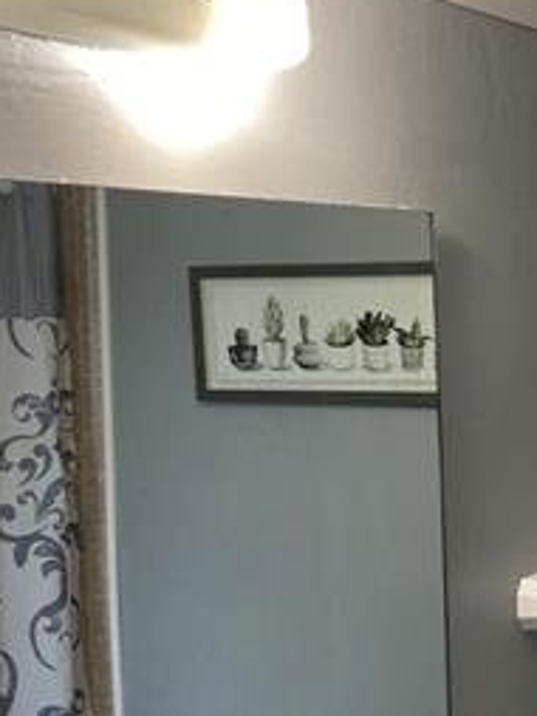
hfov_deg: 17.7
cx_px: 667
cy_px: 413
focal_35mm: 79
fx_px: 1633
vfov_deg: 24.7
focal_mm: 4.25
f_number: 1.8
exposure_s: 1/120
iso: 64
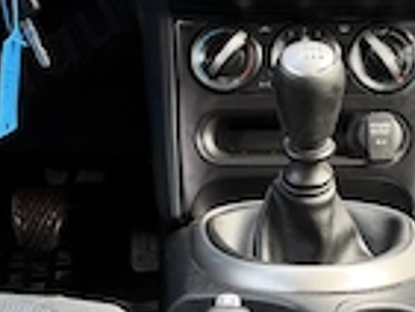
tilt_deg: -16.5
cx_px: 309
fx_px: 1224
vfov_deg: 14.5
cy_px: 68
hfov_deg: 19.1
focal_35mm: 102
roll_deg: -1.0
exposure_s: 1/121
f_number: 1.78
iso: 100
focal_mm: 6.76
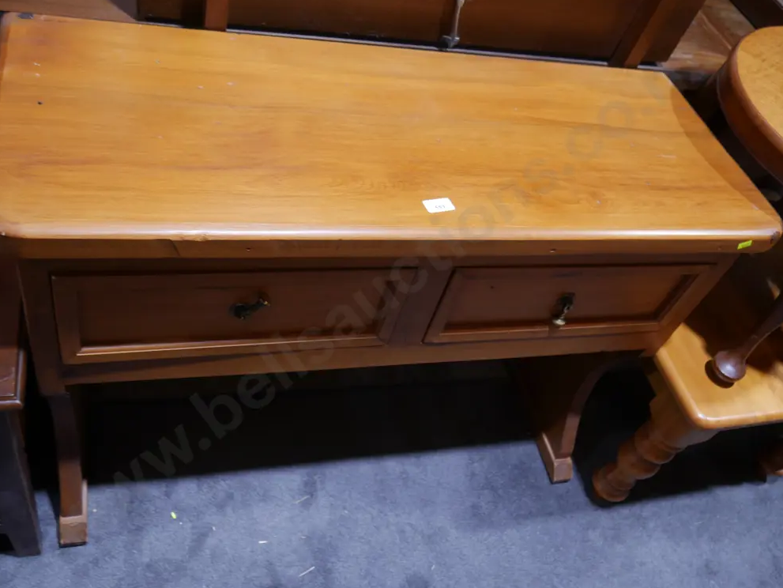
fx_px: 701
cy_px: 294
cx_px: 382
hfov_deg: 58.3
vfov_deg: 45.5
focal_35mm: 31
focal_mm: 15
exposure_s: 1/60
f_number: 3.6
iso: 400
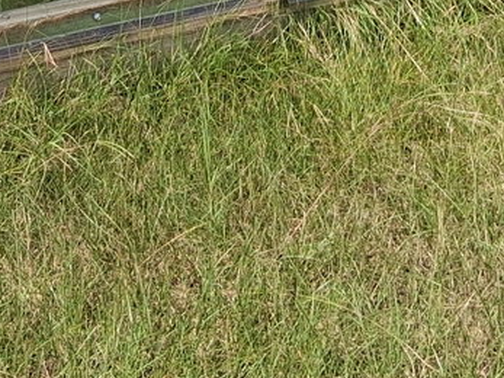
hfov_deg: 16.4
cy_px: -390
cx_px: 256
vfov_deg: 11.1
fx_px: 1747
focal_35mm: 120
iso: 25
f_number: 1.8
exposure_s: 1/505
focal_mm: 3.98
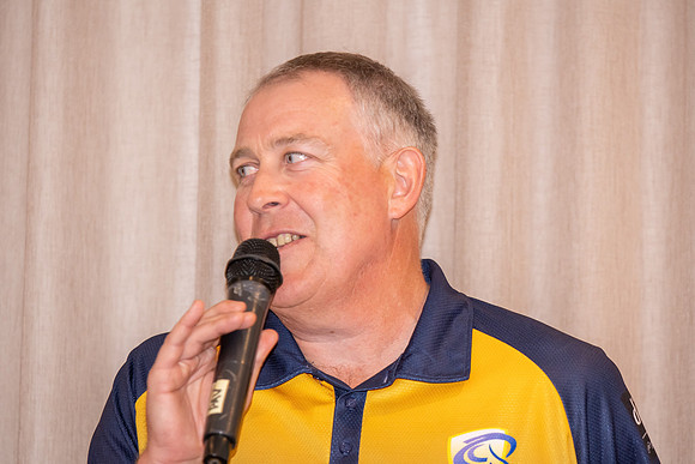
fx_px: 5123
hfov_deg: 7.8
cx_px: 348
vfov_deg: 5.2
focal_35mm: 265
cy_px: 232
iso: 1000
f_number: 2.8
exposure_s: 1/60
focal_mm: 175
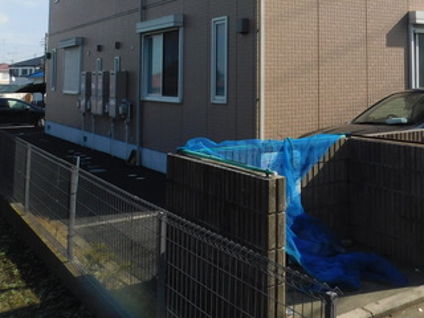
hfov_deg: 39.5
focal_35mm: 46
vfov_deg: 30.0
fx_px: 563
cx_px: 344
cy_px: 23
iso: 125
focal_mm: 4
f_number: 3
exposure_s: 1/1250
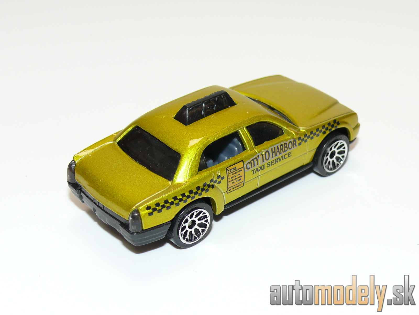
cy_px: 158
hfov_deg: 26.0
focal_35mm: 75
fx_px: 908
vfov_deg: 19.6
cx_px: 210
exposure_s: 1/30
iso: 100
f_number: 4
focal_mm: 11.3
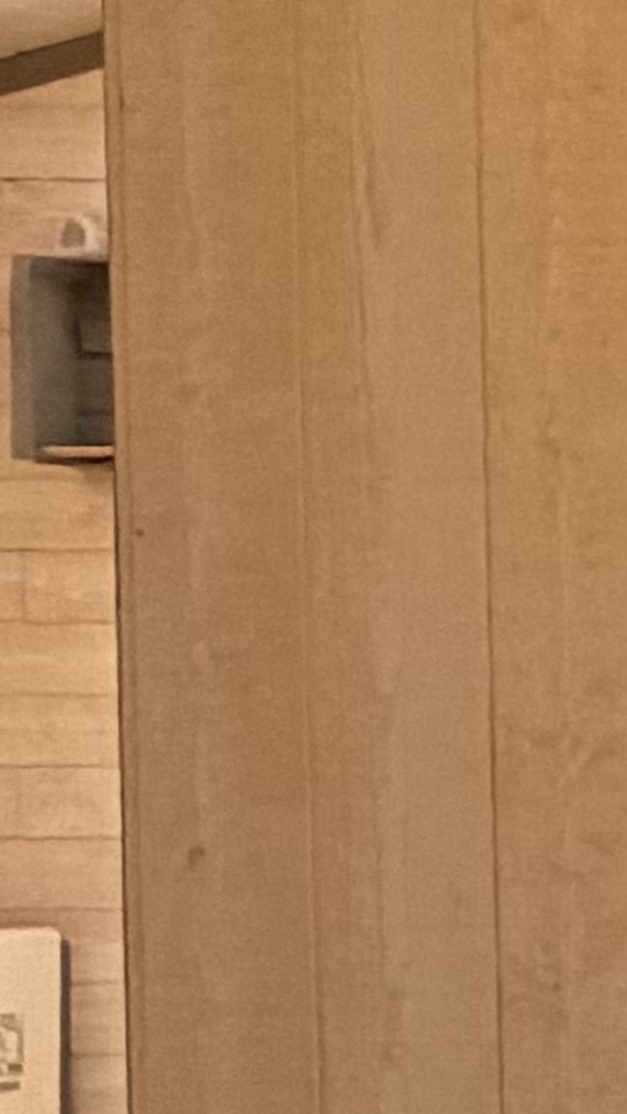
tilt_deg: -1.0
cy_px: 758
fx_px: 3162
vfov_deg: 19.9
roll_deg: +1.0
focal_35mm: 107
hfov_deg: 6.9
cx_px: 2852
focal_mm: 2.22
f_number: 2.2
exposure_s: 1/100
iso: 320
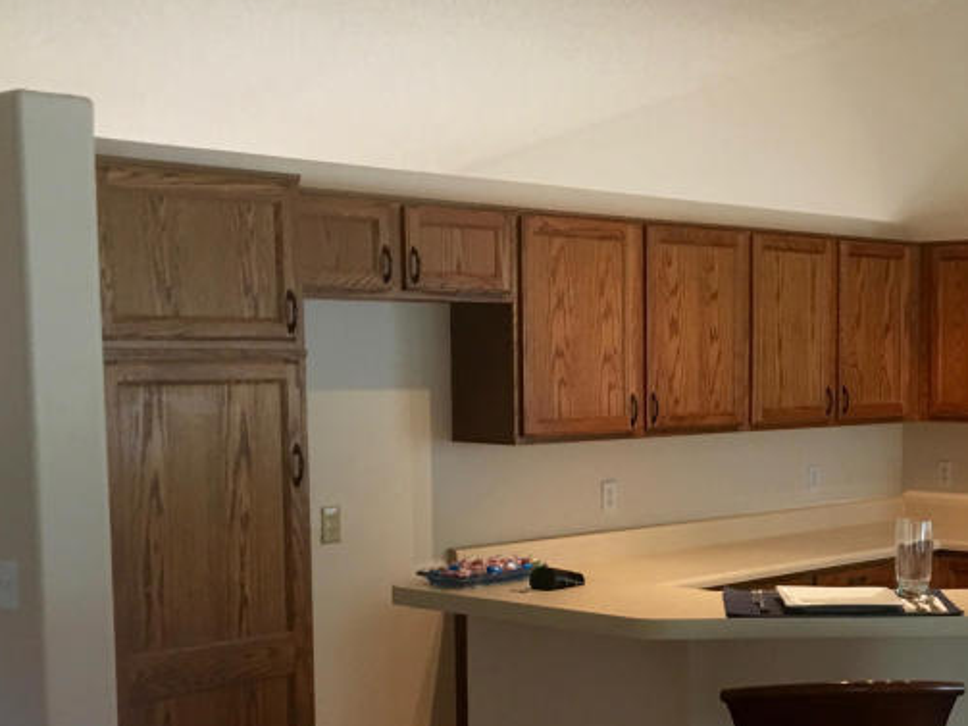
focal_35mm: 59
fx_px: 1649
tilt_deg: -4.6
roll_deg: -1.1
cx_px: 872
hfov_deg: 31.2
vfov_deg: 24.5
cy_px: 539
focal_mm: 4.15
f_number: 2.2
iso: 50
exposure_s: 1/15
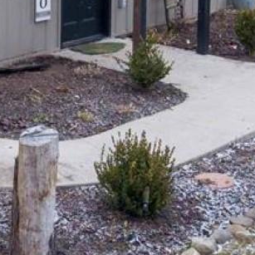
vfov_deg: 15.2
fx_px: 900
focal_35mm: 108
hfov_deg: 15.8
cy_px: -94
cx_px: -7
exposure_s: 1/100
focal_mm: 4.73
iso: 100
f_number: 2.2
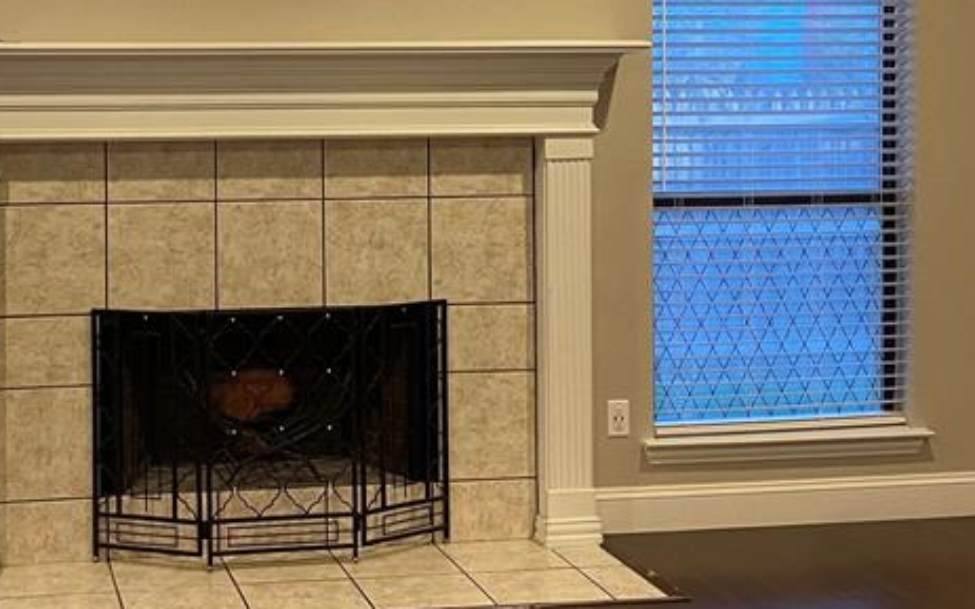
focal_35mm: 61
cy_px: 114
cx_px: 240
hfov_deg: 32.8
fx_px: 1620
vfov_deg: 21.0
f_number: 1.8
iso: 250
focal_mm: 4.25
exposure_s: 1/60
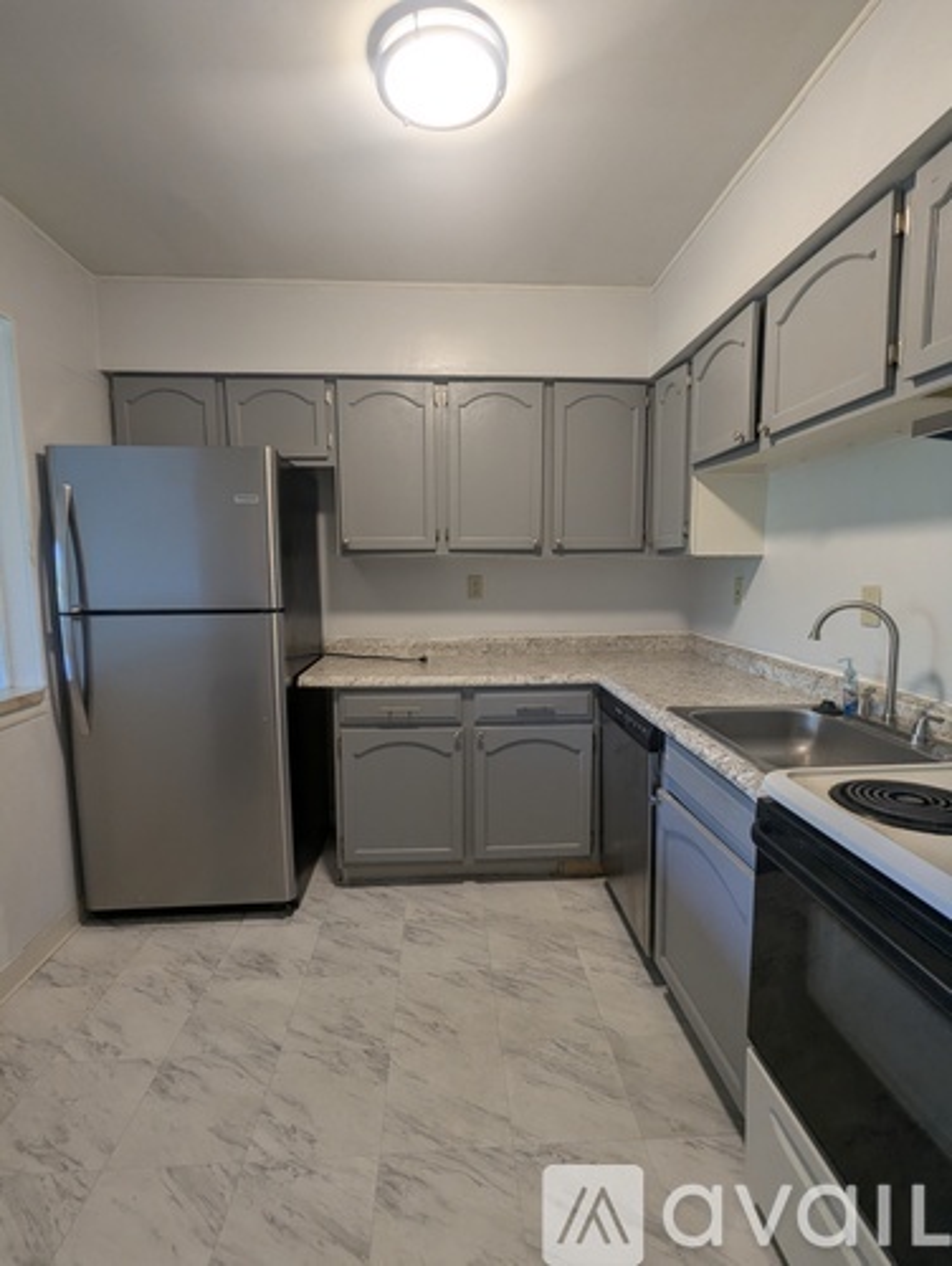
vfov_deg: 94.4
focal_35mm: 16
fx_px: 586
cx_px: 476
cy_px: 633
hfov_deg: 78.2
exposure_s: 1/24
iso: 69
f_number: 2.2
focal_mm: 2.35
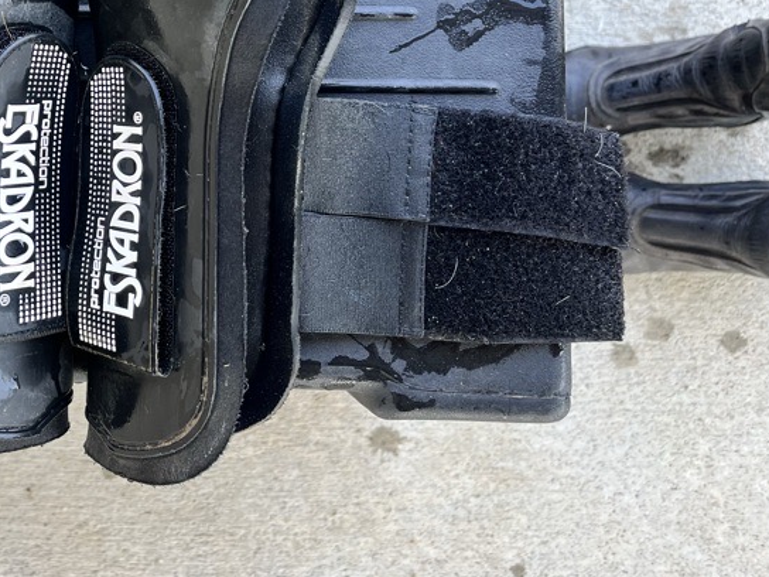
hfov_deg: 41.6
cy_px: 129
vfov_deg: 32.8
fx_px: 955
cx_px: 136
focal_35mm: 43
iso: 50
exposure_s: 1/121
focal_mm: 5.1
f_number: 1.6
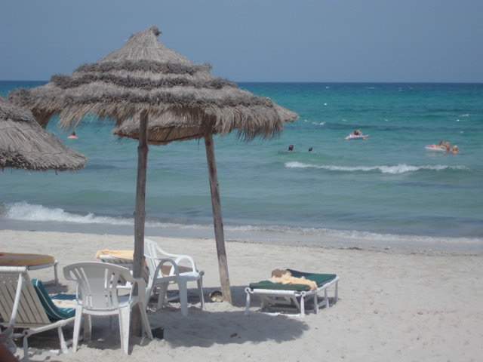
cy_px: 181
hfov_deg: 20.0
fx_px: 1367
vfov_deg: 15.1
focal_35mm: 98
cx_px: 242
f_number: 5.5
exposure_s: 1/500
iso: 64
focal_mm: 17.6
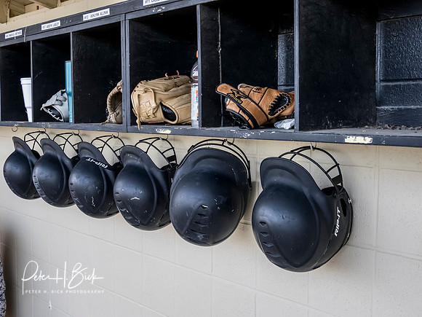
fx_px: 585
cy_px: 158
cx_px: 211
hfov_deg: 39.7
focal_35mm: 48
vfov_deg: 30.3
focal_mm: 24
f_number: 5.6
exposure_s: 1/400
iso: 1600
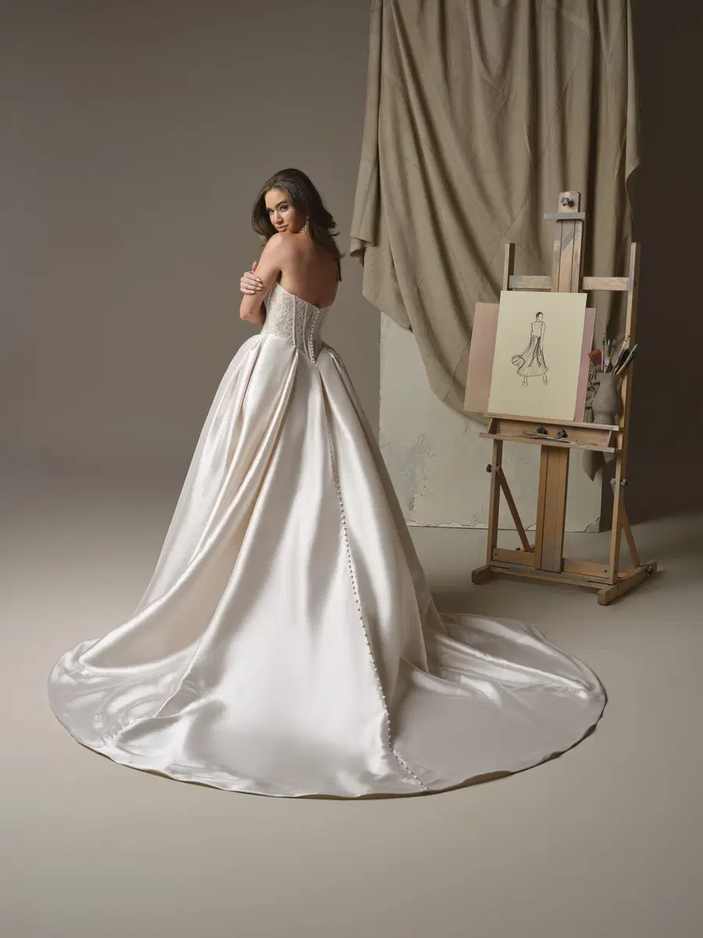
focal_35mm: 45
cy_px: 469
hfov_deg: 32.2
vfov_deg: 42.1
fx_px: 1219
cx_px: 352
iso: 500
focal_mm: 56.3
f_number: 10
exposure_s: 1/125
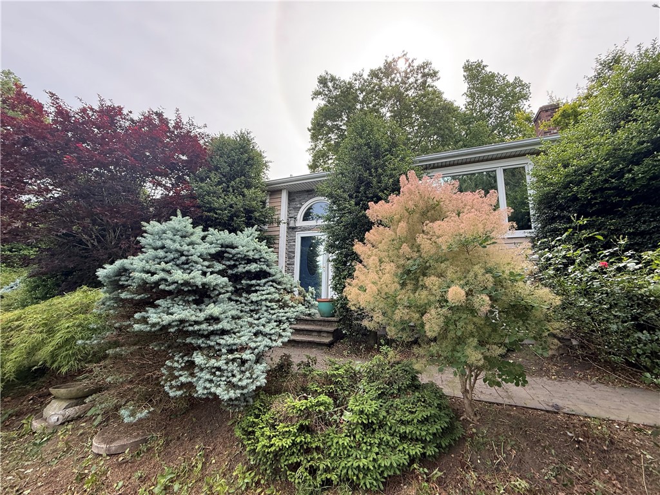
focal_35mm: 14
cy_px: 248
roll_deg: -2.0
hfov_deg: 102.1
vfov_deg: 85.7
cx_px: 330
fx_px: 267
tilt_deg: +9.9
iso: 50
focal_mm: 2.22
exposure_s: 1/349
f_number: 2.2
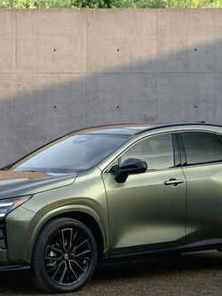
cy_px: 158
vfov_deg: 16.2
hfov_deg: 12.1
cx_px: 96
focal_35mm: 122
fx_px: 1044
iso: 160
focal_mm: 70
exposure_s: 1/160
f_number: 3.5
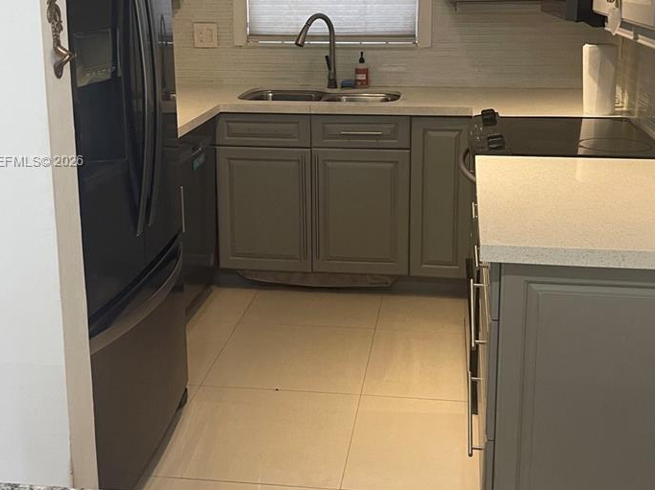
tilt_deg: -13.6
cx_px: 338
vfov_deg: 32.6
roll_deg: +0.5
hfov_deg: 43.0
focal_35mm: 44
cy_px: 162
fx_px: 832
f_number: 1.6
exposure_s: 1/60
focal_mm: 5.1
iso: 125
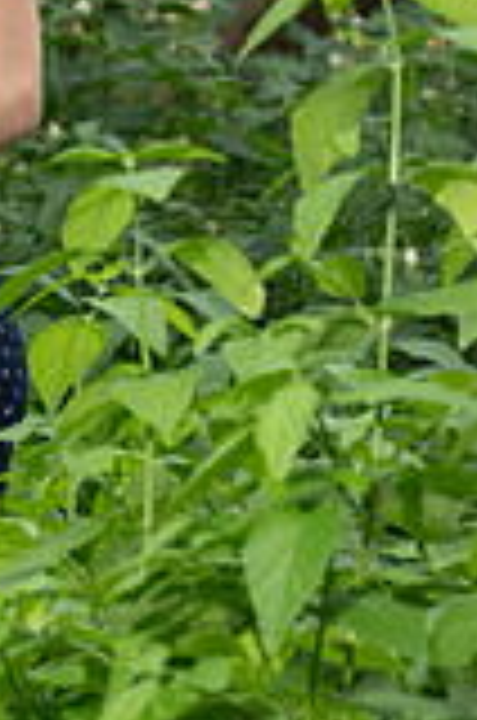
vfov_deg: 3.7
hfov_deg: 2.4
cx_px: -194
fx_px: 11257
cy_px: -130
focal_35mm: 564
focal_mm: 200
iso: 1000
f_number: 8
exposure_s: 1/200
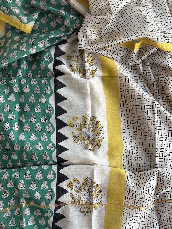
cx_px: 86
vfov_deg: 39.7
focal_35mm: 48
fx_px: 318
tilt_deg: -82.5
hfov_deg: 30.3
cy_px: 114
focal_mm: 6.76
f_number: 1.78
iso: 50
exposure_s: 1/218
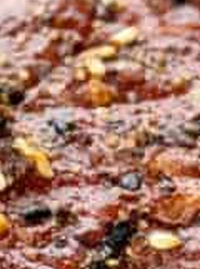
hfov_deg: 4.7
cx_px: -268
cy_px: 334
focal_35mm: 306
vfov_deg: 6.4
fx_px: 2367
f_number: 1.78
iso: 64
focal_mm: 6.76
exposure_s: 1/534
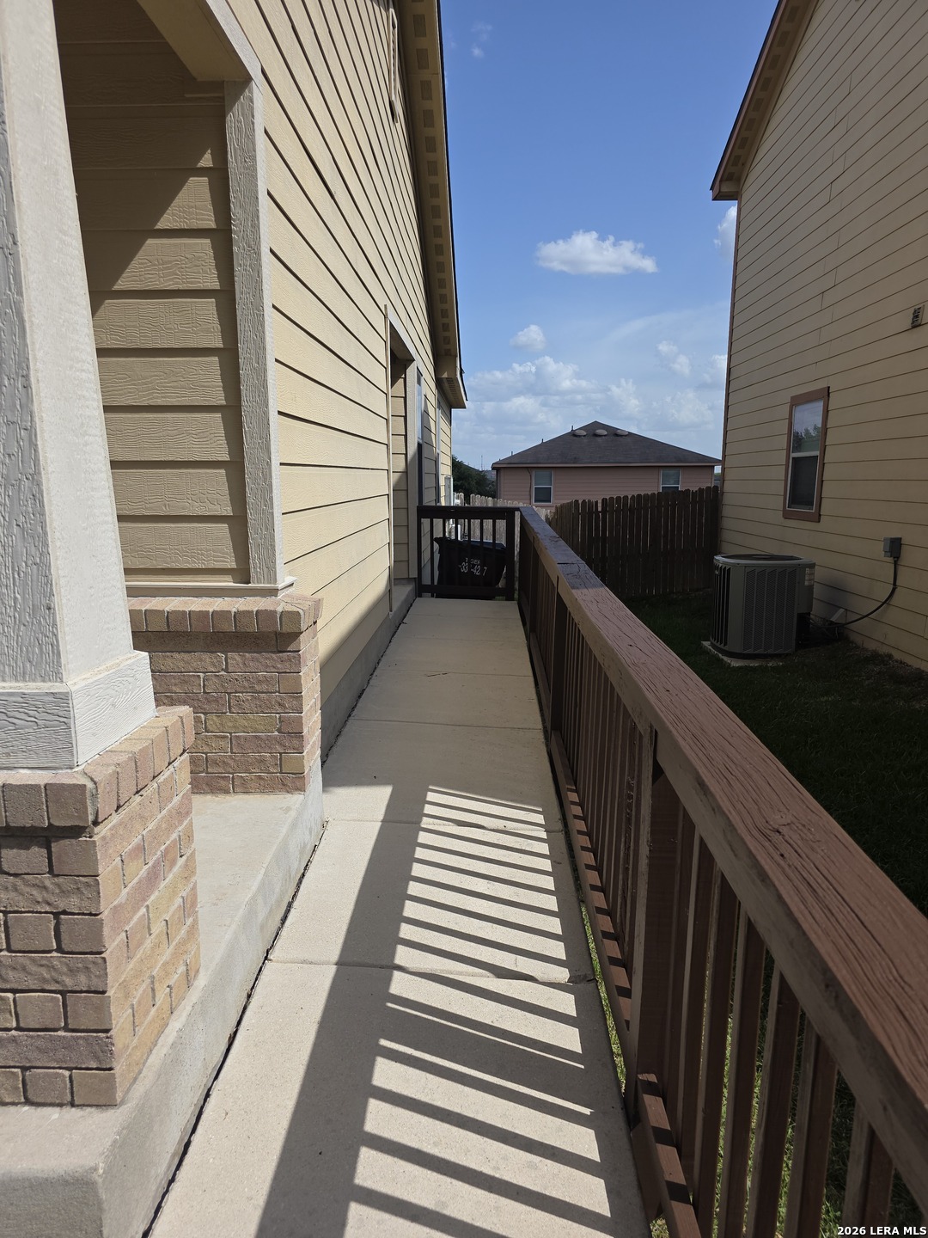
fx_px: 822
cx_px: 464
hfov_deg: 58.9
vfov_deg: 73.9
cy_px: 619
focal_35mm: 23
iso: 12
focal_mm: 6.3
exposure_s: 1/1087
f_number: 1.7
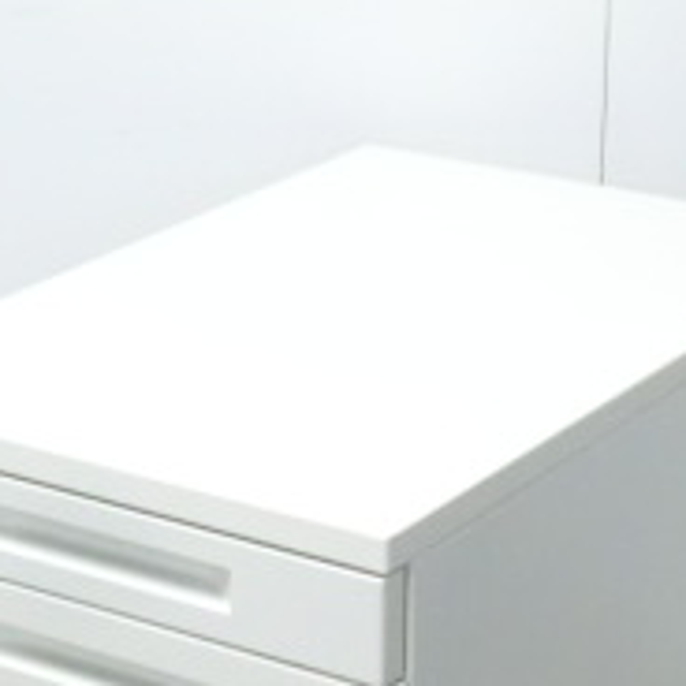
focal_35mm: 138
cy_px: 608
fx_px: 3094
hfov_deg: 12.6
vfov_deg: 12.6
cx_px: 380
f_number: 4.3
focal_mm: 8.2
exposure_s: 1/40
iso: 800
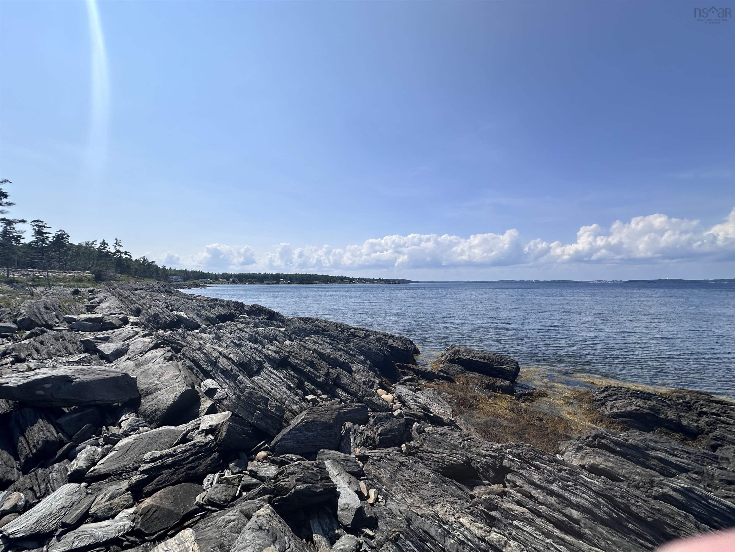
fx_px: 297
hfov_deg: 102.1
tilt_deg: +1.2
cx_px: 368
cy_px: 276
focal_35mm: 14
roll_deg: -0.2
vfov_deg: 85.7
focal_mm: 2.22
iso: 50
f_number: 2.2
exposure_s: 1/4651
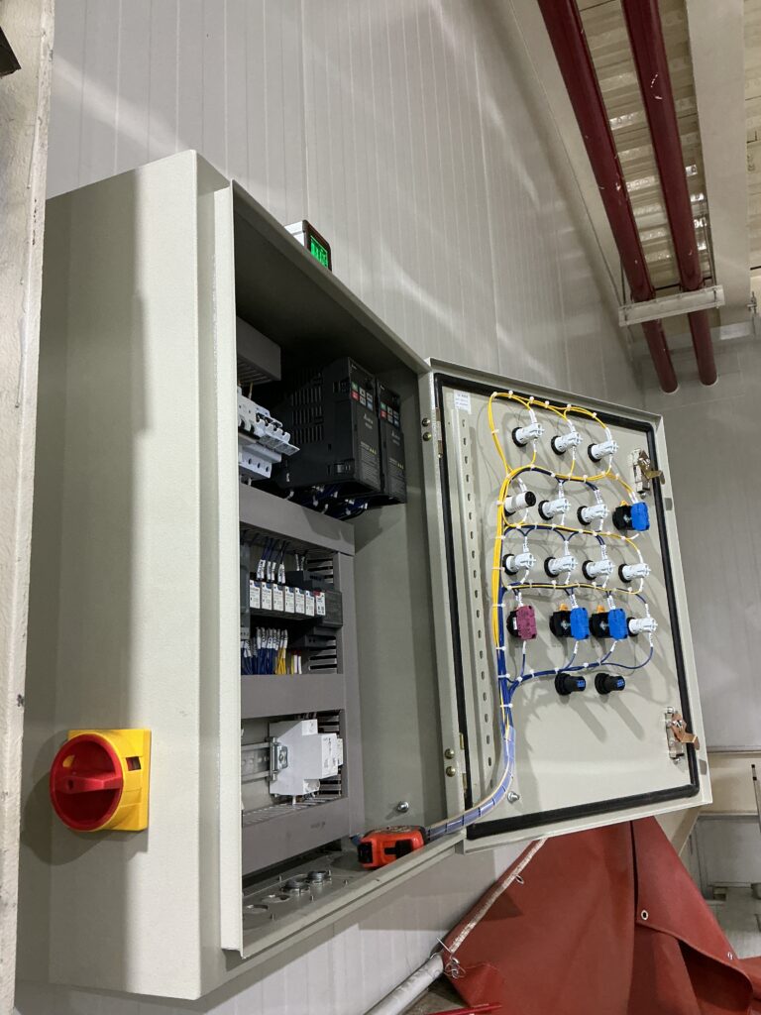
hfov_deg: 48.2
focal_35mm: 29
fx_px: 850
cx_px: 380
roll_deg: +3.1
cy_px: 508
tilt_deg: +13.1
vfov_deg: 61.7
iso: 160
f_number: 1.8
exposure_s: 1/50
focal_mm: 3
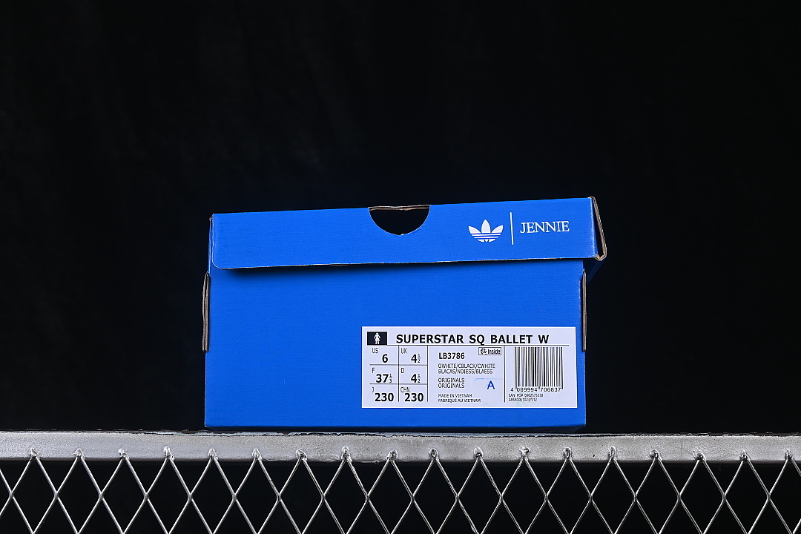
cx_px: 400
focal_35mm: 75
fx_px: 1669
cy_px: 267
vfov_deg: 18.2
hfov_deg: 27.0
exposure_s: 1/80
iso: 160
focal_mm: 50
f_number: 8
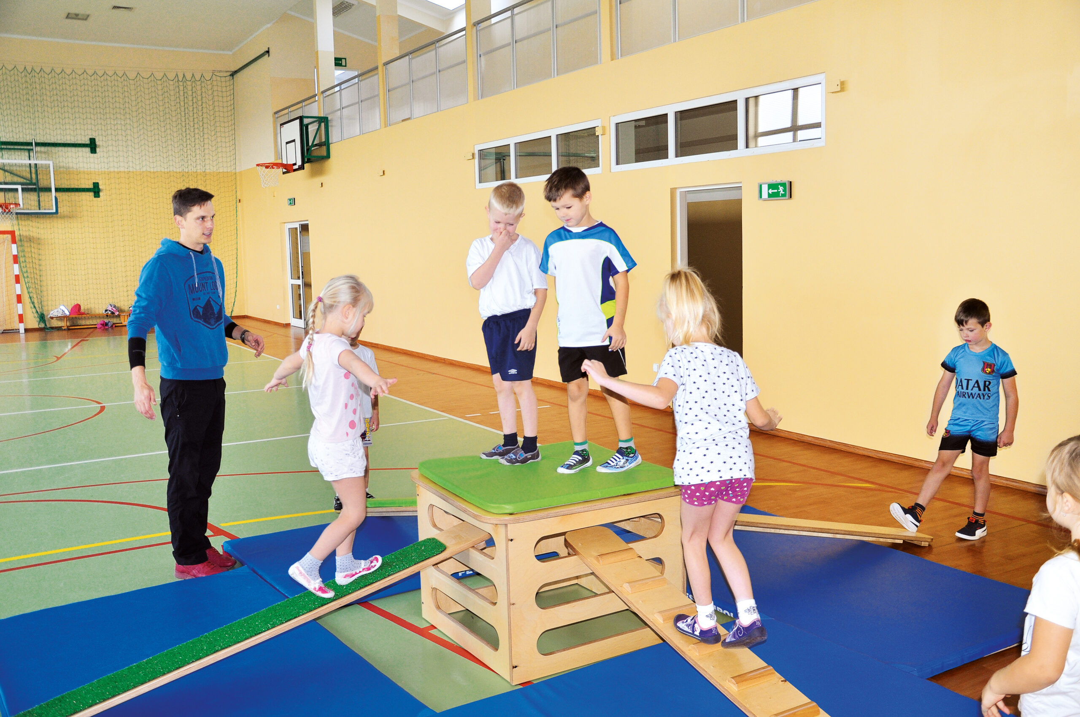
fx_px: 989
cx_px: 540
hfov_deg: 57.3
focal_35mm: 33
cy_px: 358
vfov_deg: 39.9
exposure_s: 1/60
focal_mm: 22
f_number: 3.8
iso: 400
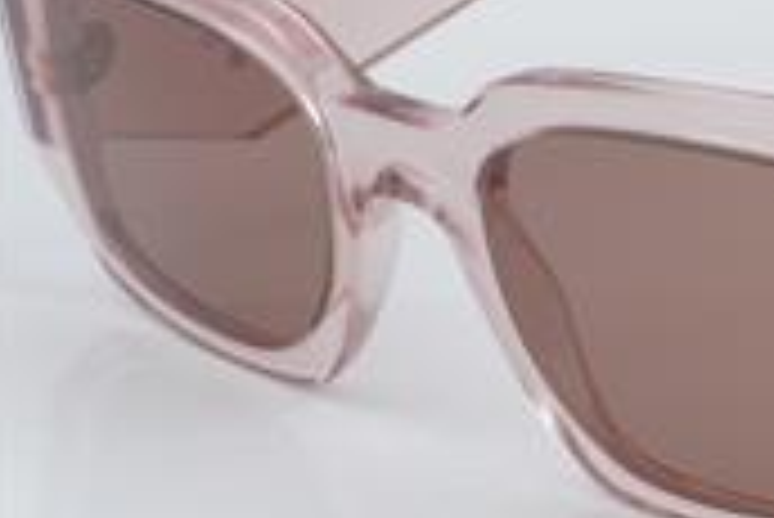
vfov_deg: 7.9
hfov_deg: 11.6
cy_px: 225
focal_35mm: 174
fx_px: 3744
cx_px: 882
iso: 100
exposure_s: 1/3
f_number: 32
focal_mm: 50
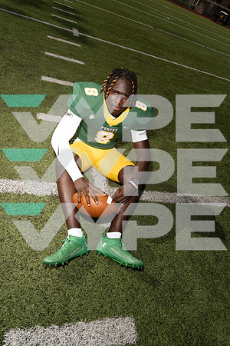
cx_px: 115
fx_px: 230
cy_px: 173
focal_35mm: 24
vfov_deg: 73.7
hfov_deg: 53.1
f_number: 11
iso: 100
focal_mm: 24
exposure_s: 1/250
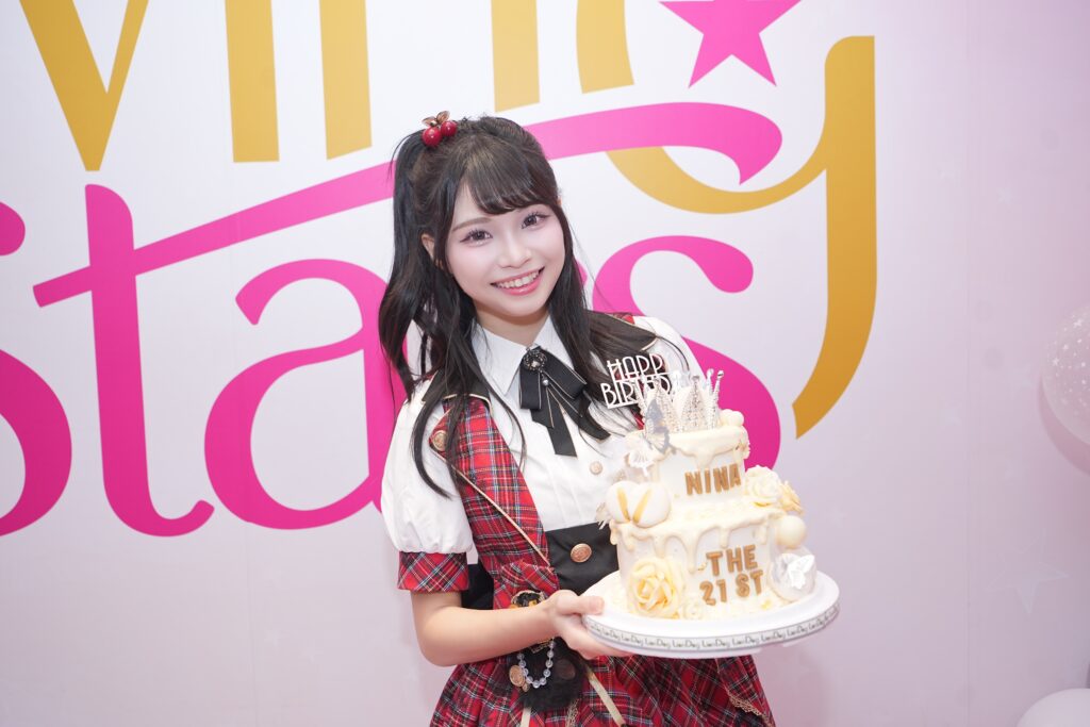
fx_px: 1060
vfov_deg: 37.9
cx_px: 545
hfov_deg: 54.4
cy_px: 364
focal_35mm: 35
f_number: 4
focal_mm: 35
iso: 250
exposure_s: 1/125
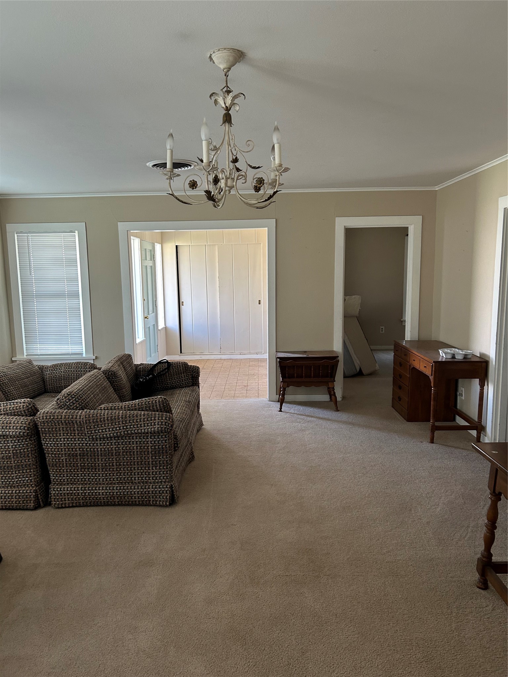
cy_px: 338
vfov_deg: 67.3
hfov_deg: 53.1
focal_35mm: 26
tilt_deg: -8.5
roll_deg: +0.9
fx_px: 509
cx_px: 254
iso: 125
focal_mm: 5.7
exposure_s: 1/60
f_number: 1.5
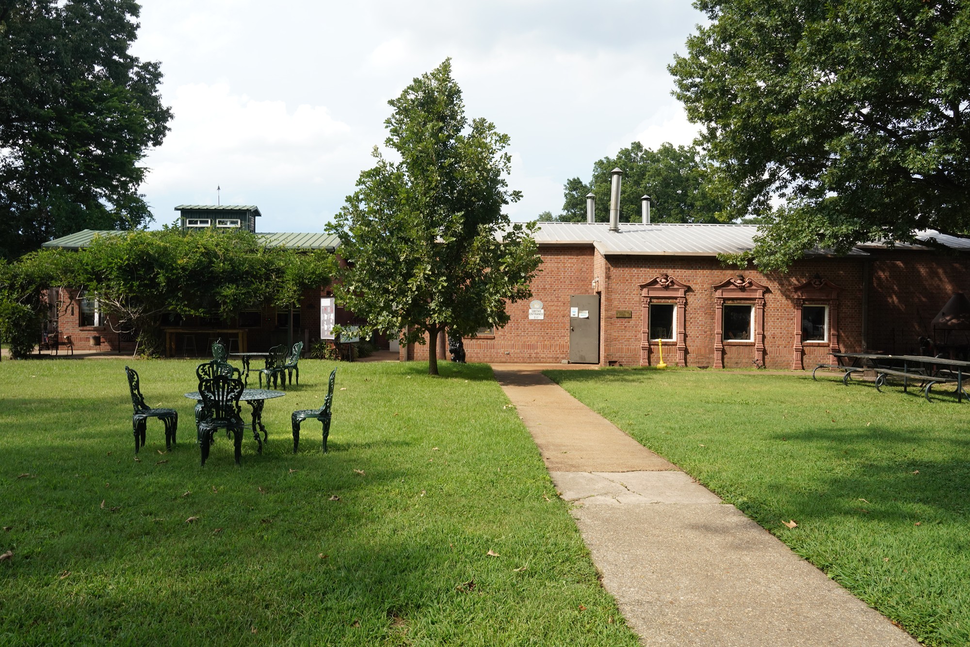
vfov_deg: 45.0
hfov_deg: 63.7
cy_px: 324
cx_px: 485
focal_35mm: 29
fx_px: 781
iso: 800
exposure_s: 1/100
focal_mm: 29
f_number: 14
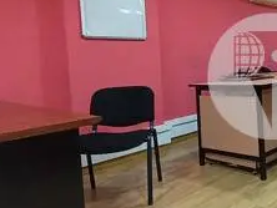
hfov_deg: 44.5
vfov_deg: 39.4
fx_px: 288
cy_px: 76
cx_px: 270
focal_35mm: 36
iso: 500
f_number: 2.2
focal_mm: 1.65
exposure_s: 1/33.3
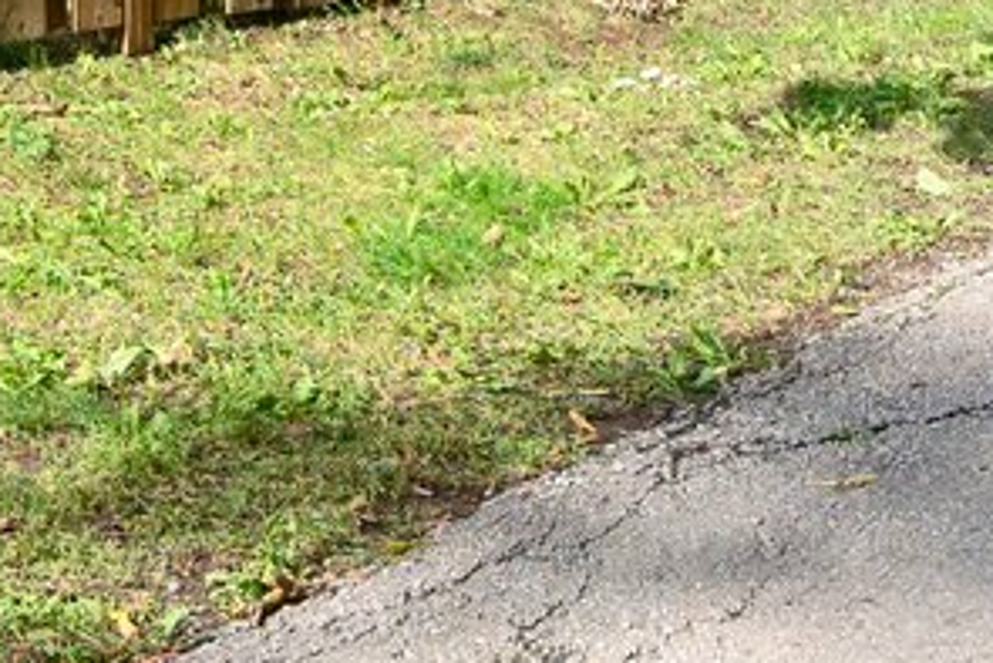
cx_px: 121
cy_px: -406
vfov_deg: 12.4
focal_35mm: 104
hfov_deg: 19.3
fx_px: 2870
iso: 100
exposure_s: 1/50
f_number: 6.3
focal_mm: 10
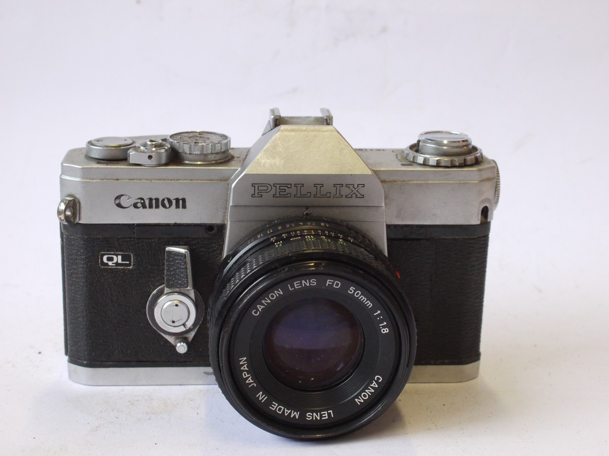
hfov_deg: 32.2
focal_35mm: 60
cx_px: 304
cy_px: 228
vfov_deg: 24.4
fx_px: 1056
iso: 800
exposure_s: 1/80
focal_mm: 30
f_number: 8
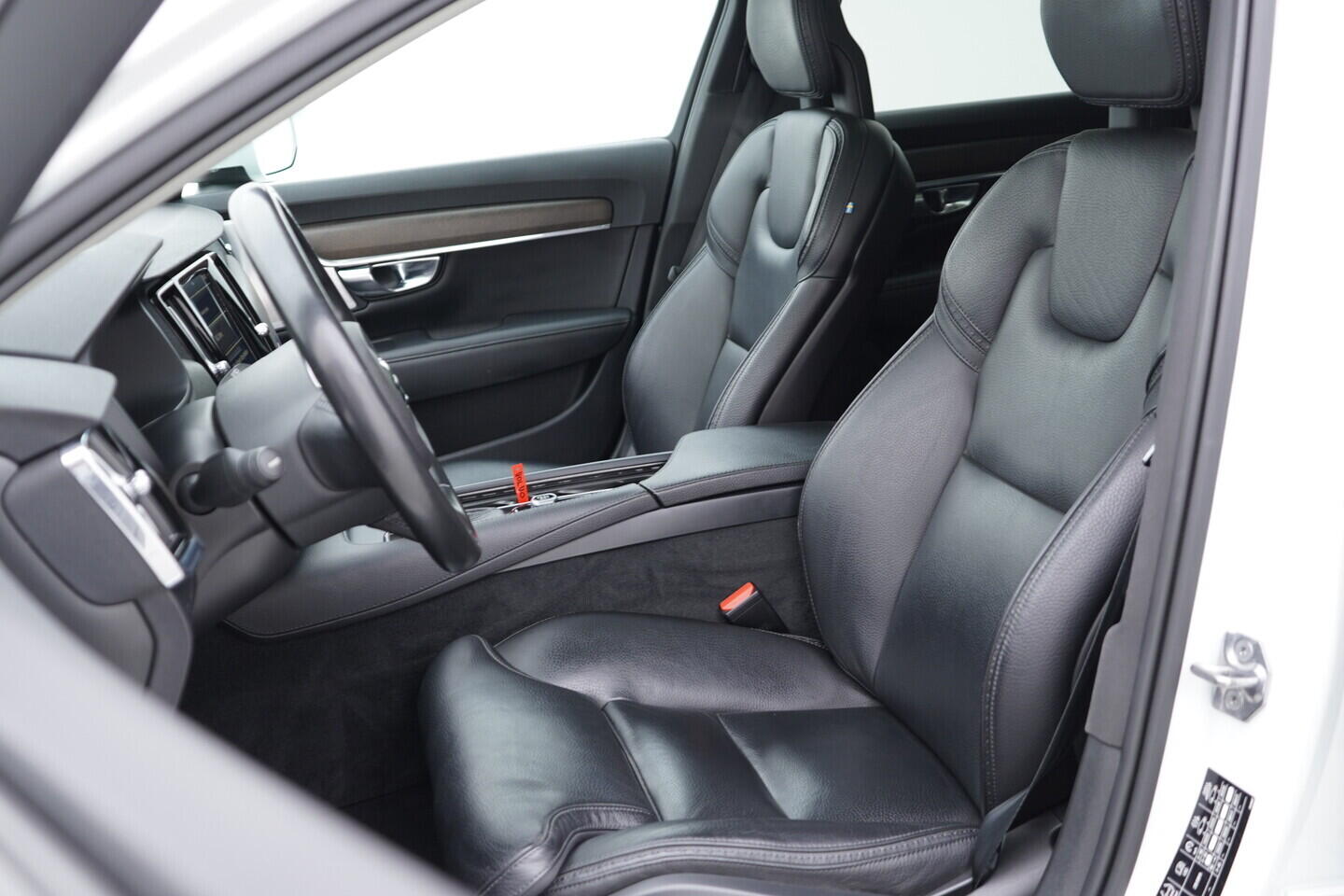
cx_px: 672
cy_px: 448
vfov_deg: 36.9
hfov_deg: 53.1
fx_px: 1344
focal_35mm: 36
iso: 250
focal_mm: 24
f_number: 2.8
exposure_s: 1/40
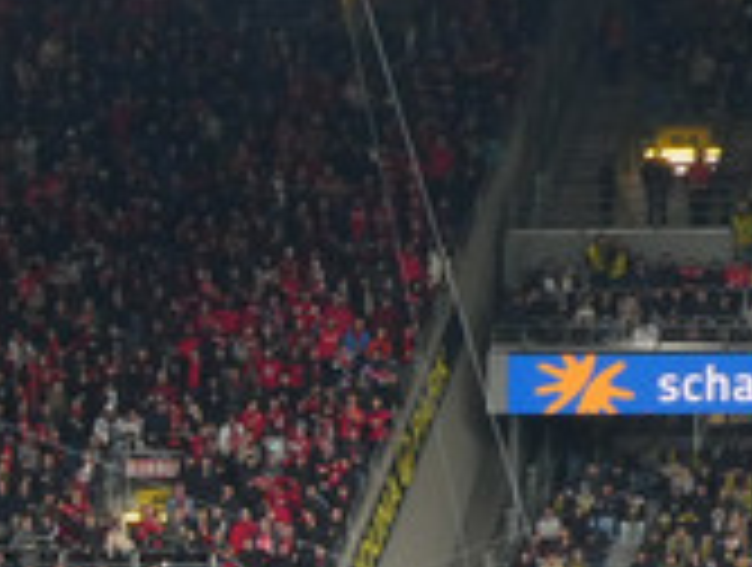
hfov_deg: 6.4
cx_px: -554
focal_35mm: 302
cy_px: 783
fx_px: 6575
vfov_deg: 4.9
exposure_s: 1/80
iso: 250
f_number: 4.7
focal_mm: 14.1
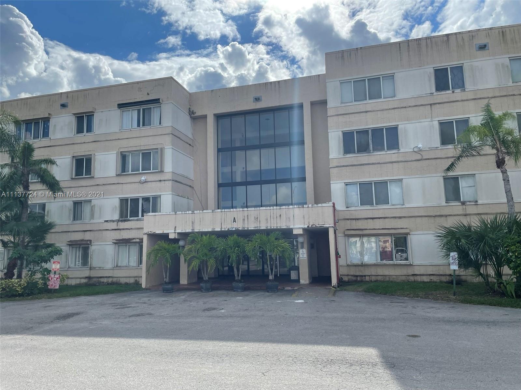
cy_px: 195
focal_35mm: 26
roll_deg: +0.3
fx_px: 391
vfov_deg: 53.1
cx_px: 260
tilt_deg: +9.0
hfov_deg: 67.3
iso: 32
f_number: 1.6
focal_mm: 4.2
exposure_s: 1/5291
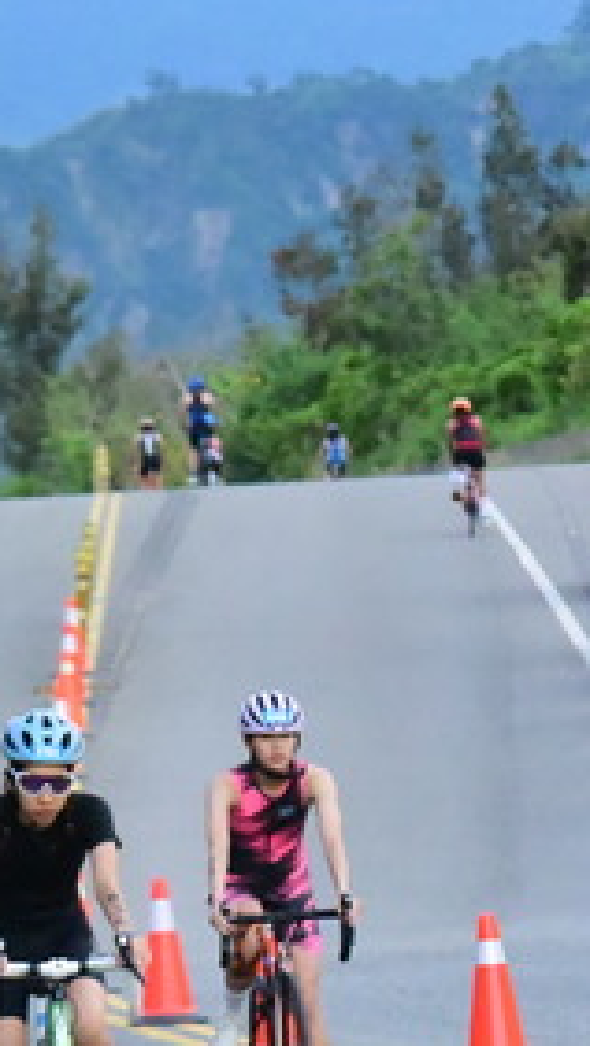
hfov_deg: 2.5
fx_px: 13687
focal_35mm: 493
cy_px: 755
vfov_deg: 4.4
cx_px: 78
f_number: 10
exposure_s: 1/4000
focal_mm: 170
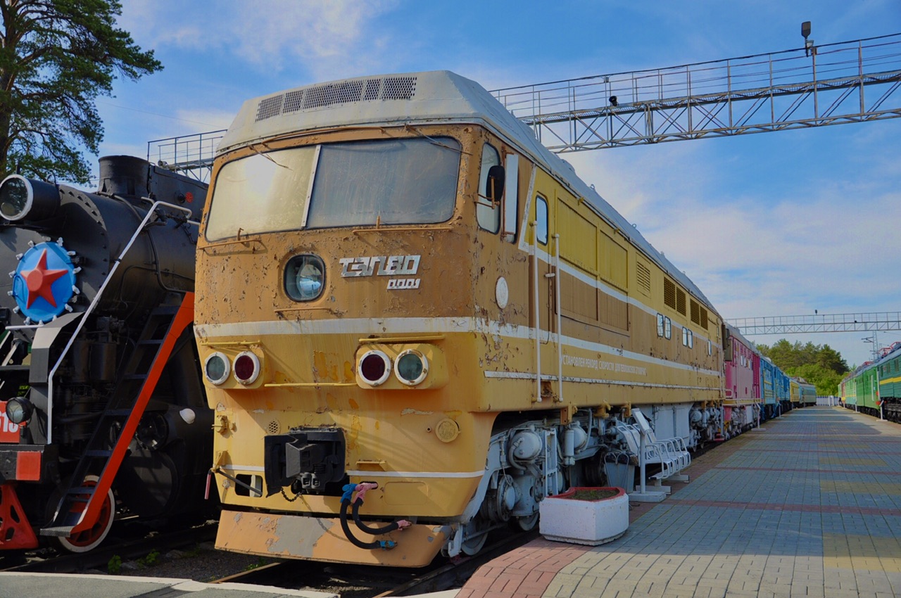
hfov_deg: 53.2
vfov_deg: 36.8
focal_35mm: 36
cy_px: 299
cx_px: 450
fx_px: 900
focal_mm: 24
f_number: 5
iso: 400
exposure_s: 1/1250
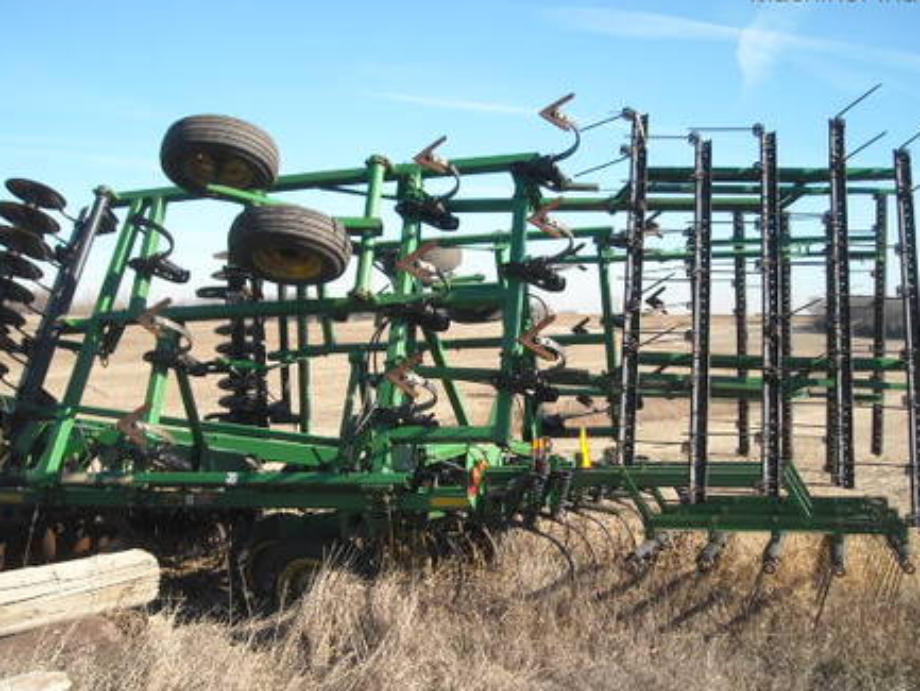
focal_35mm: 44
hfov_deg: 42.9
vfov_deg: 32.8
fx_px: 1170
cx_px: 423
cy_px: 393
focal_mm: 5.7
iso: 100
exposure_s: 1/250
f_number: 5.6
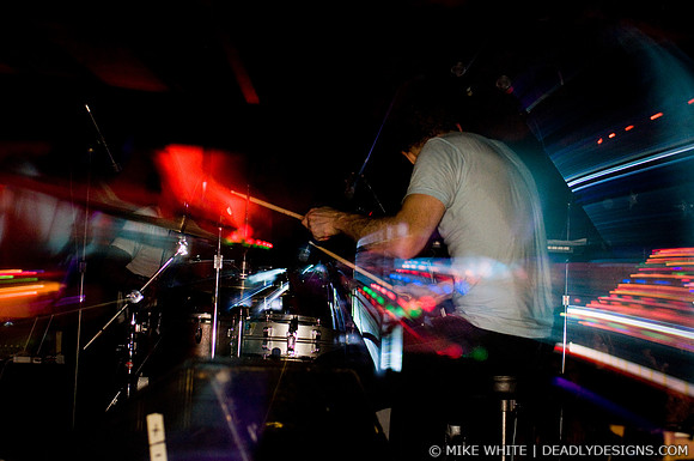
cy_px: 230
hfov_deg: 37.9
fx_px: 1011
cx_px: 347
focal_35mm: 52
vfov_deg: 25.7
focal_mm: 35
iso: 1250
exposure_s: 1/13
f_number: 2.8
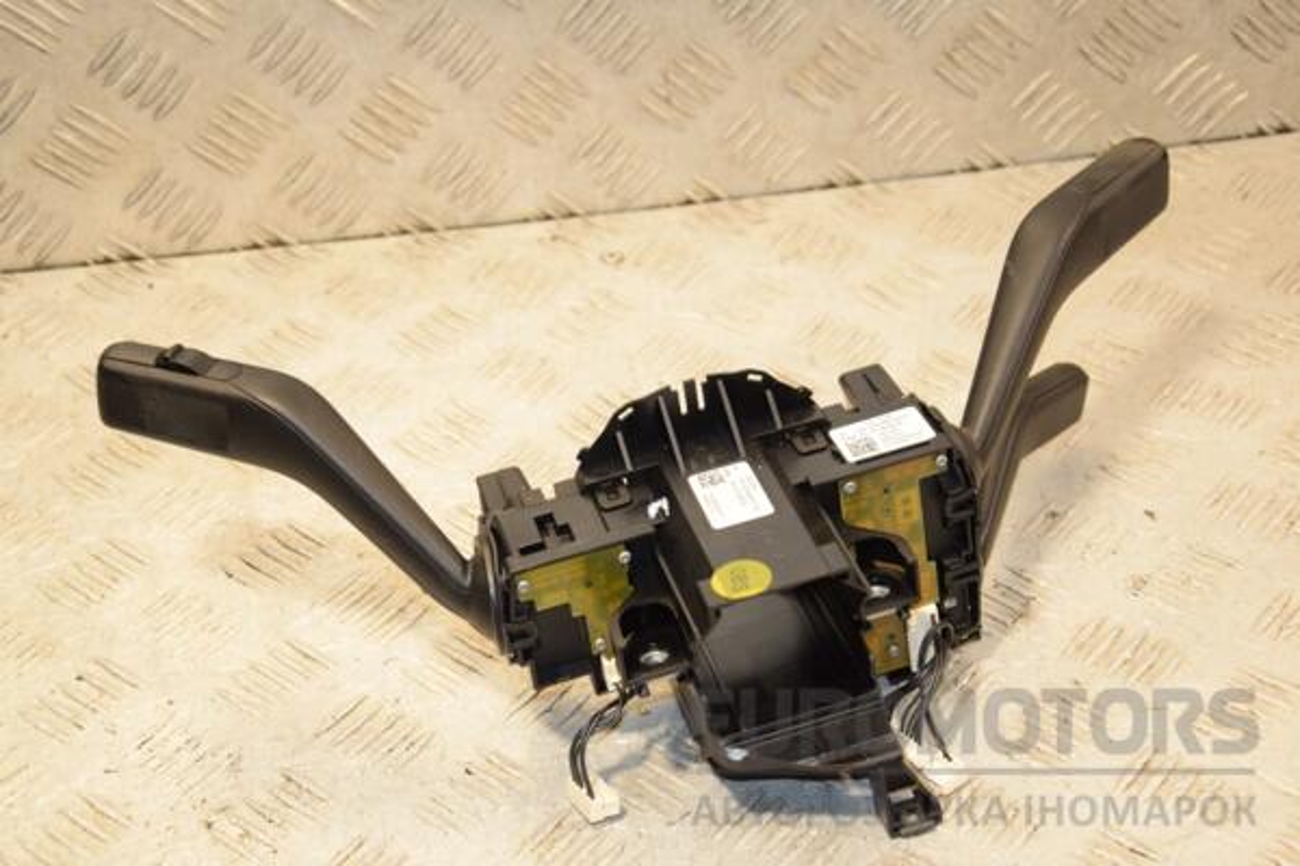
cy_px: 433
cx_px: 650
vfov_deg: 20.2
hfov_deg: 29.9
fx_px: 2437
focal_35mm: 68
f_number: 5.6
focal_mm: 45
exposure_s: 1/200
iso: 800
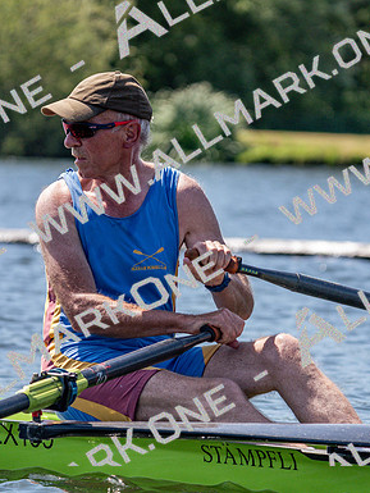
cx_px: 186
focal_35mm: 303
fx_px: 4316
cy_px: 246
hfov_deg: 4.9
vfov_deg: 6.5
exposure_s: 1/2000
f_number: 5.6
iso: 400
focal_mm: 209
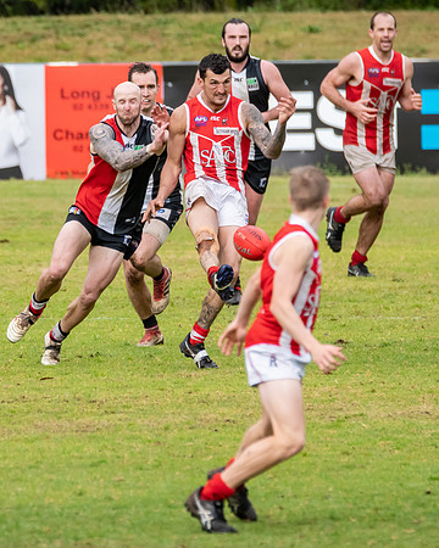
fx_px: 15775
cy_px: 274
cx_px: 153
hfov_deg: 1.6
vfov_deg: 2.0
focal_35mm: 971
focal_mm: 460
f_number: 7.1
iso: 1250
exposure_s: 1/2000
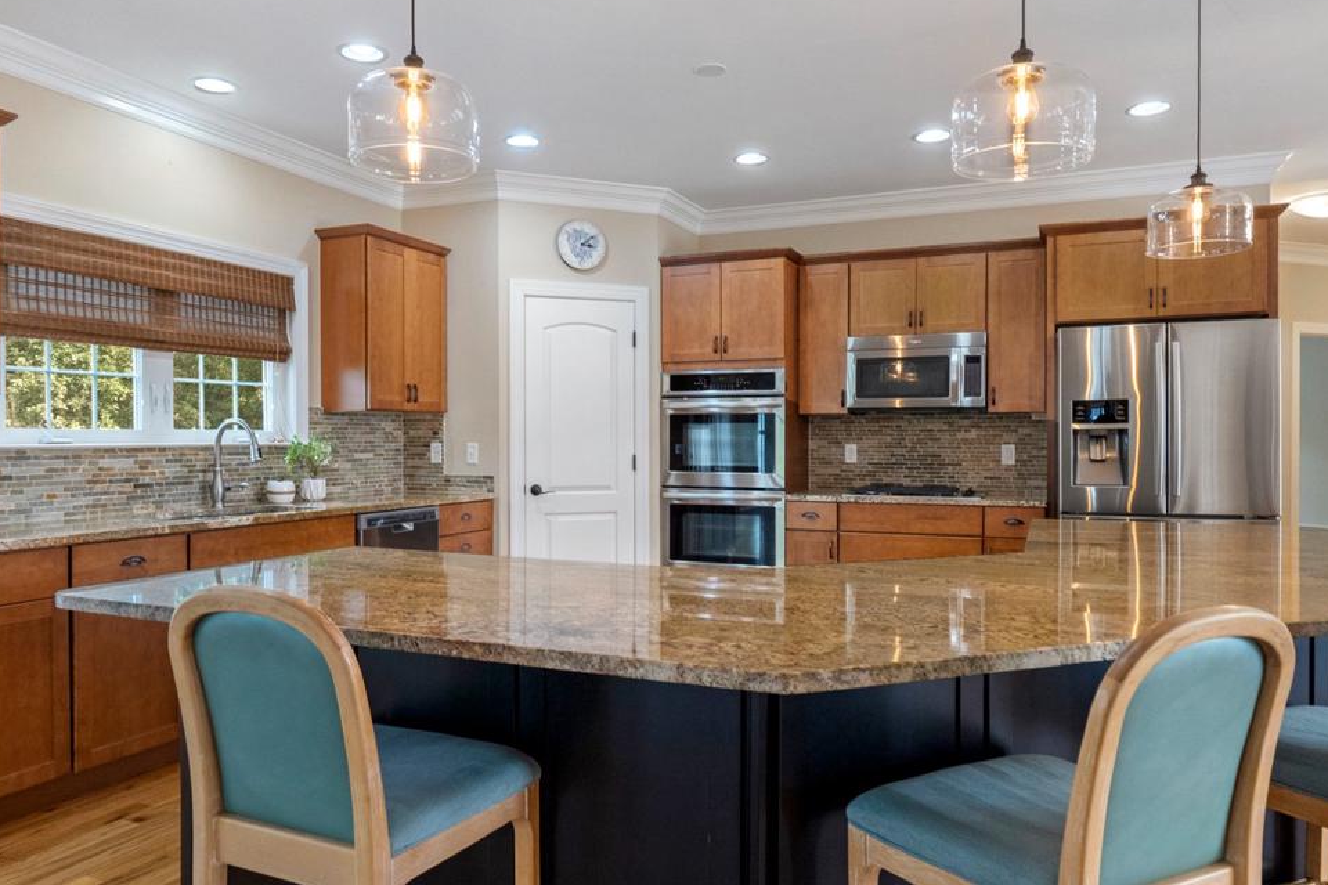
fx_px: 885
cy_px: 466
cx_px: 616
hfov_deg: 73.6
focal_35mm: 24
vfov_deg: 53.1
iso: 2500
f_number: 8
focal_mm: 16
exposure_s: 1/4
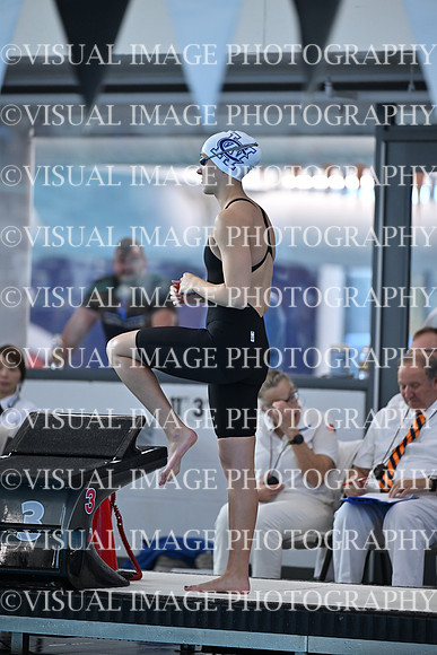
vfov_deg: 10.3
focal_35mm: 200
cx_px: 218
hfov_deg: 6.9
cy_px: 328
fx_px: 3639
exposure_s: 1/800
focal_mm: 200
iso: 800
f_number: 2.8
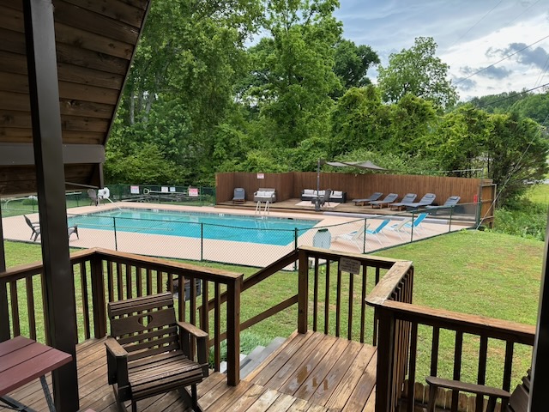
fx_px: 381
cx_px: 274
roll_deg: -0.6
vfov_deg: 56.8
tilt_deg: -7.4
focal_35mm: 24
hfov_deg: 71.6
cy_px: 206
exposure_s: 1/1072
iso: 80
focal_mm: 6.86
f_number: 1.78
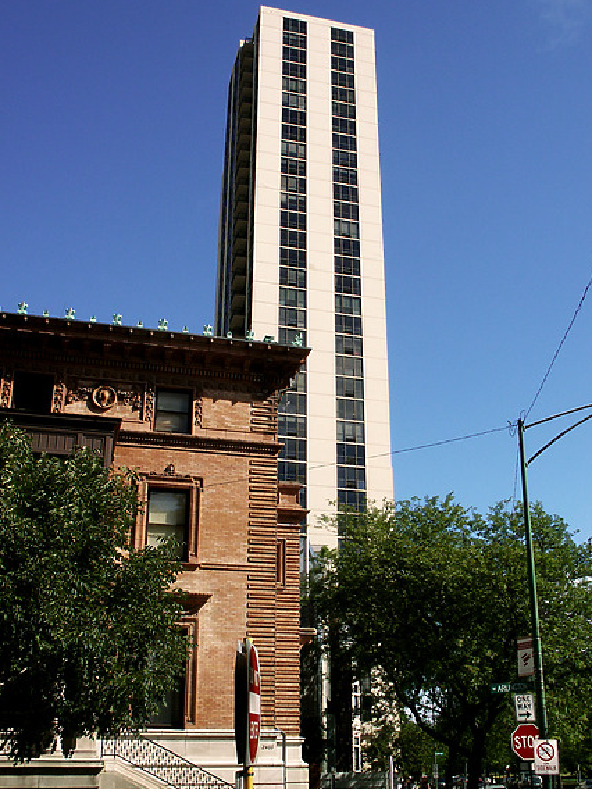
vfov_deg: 50.1
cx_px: 311
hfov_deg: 38.7
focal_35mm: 37
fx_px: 844
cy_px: 399
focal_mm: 7.18
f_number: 6.7
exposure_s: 1/250
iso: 64
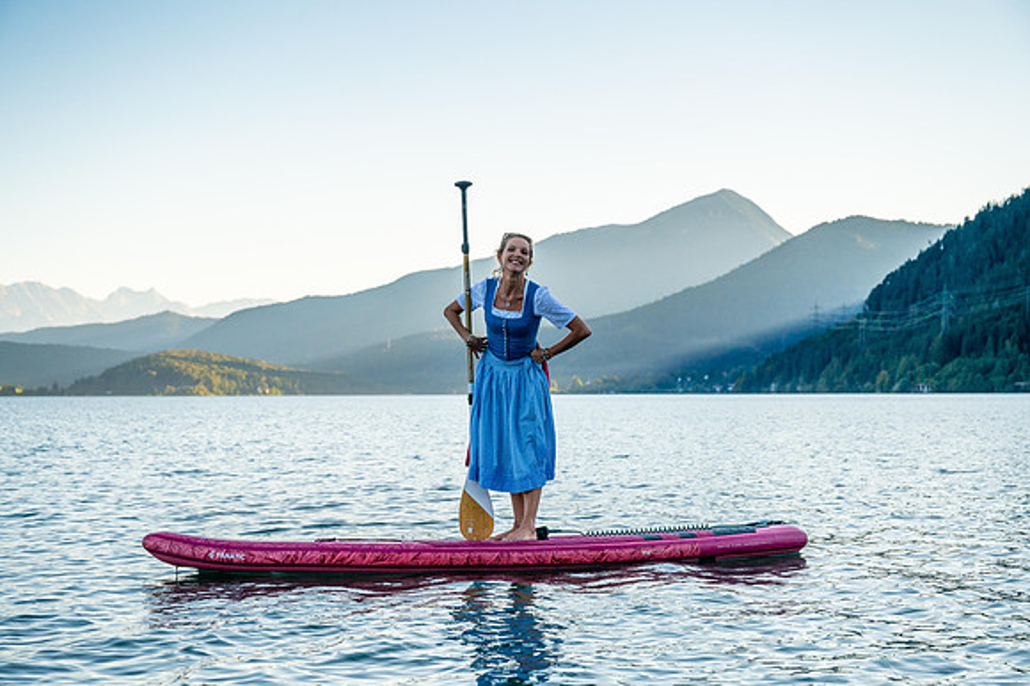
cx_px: 515
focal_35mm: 57
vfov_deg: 23.8
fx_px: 1630
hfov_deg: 35.1
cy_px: 343
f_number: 4.5
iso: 400
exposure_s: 1/4000
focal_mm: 57
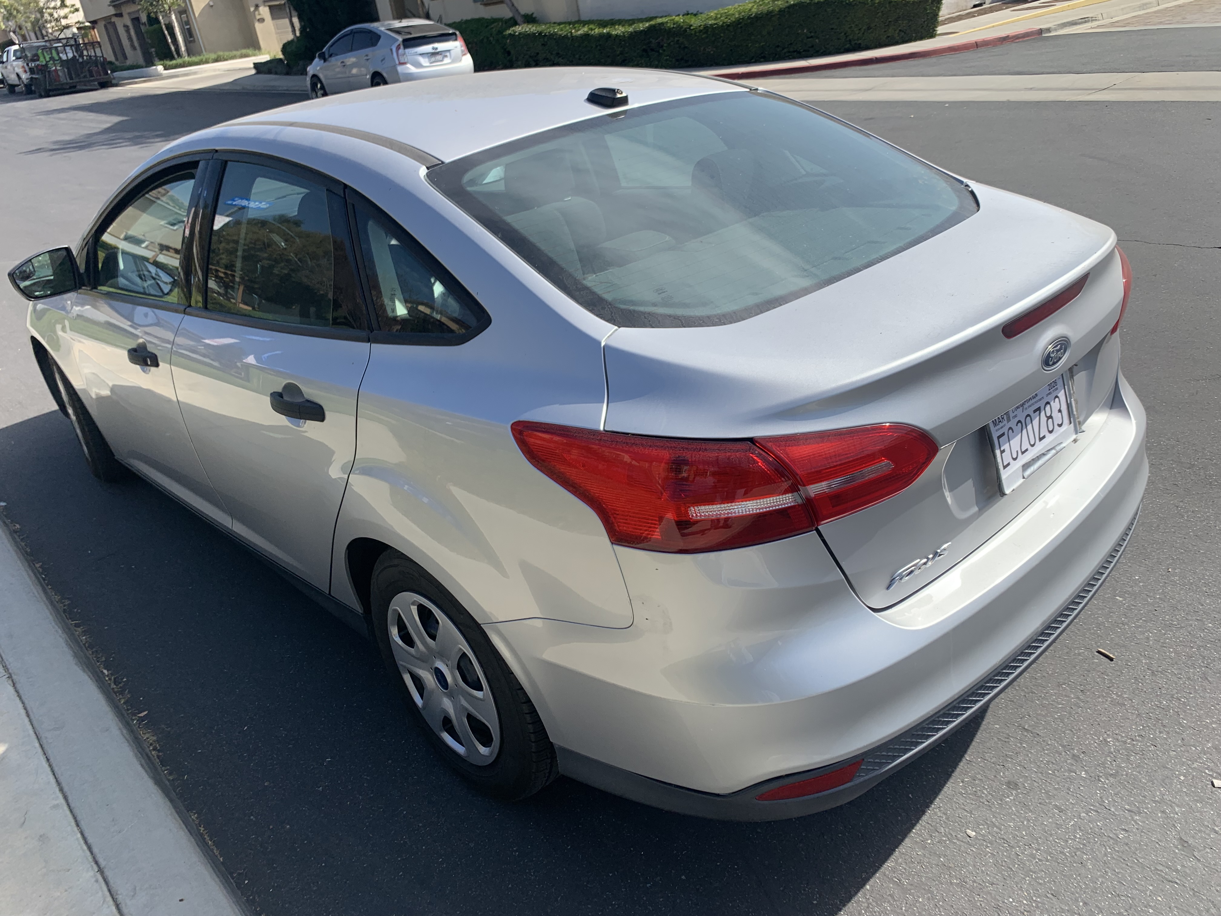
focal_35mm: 26
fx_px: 917
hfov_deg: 67.3
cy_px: 458
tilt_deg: -25.4
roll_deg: +9.0
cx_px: 610
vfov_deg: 53.1
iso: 25
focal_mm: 4.25
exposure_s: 1/1661
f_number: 1.8
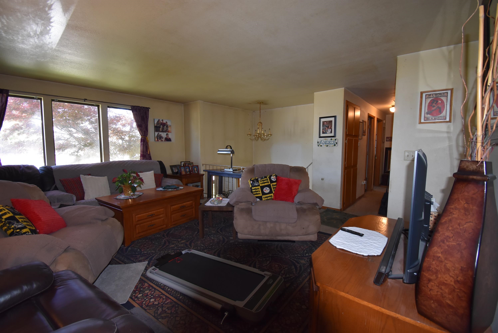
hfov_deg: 100.3
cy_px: 166
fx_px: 208
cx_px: 249
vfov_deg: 77.4
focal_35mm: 15
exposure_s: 1/60
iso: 900
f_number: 4.5
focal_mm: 10
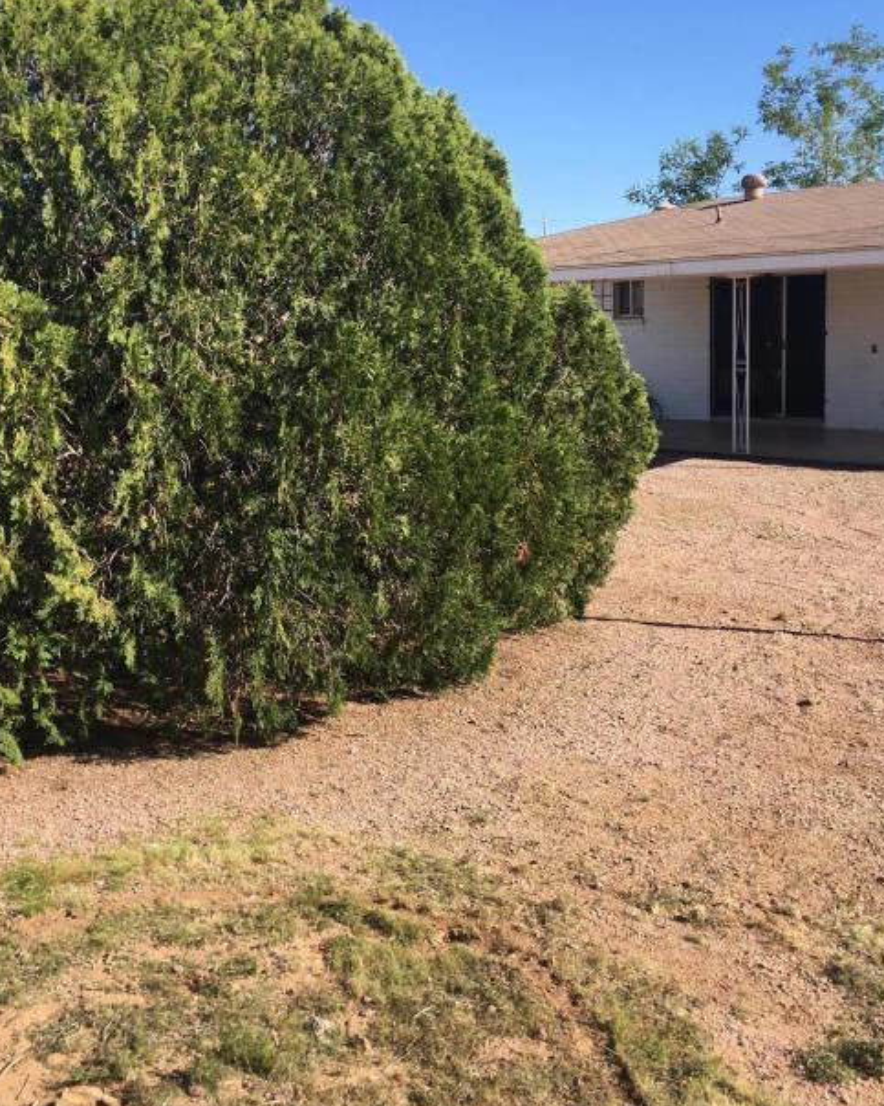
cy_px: 452
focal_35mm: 36
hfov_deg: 41.1
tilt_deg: -5.8
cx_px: 454
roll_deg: +1.4
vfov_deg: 50.0
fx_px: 1178
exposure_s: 1/874
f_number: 2.2
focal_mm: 4.15
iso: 25
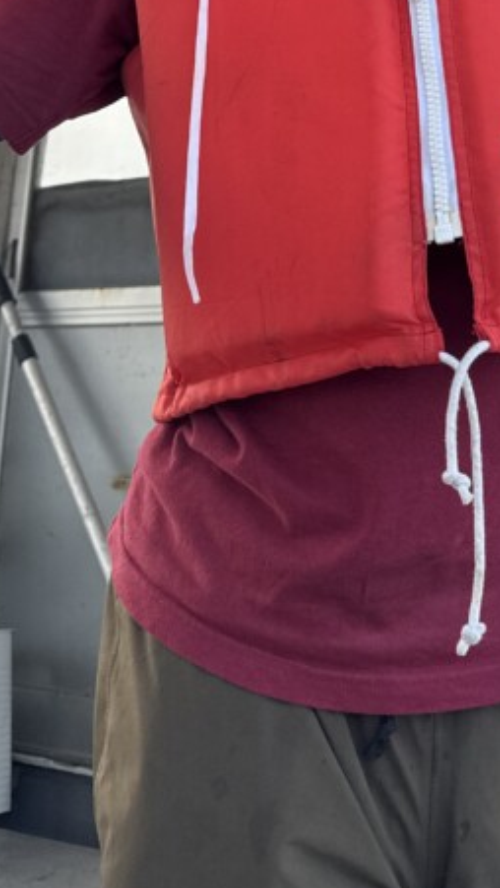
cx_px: 539
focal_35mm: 58
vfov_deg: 32.8
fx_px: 1366
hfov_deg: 19.9
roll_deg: +0.4
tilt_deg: +19.8
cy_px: -20
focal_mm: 6.76
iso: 80
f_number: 1.78
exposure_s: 1/700
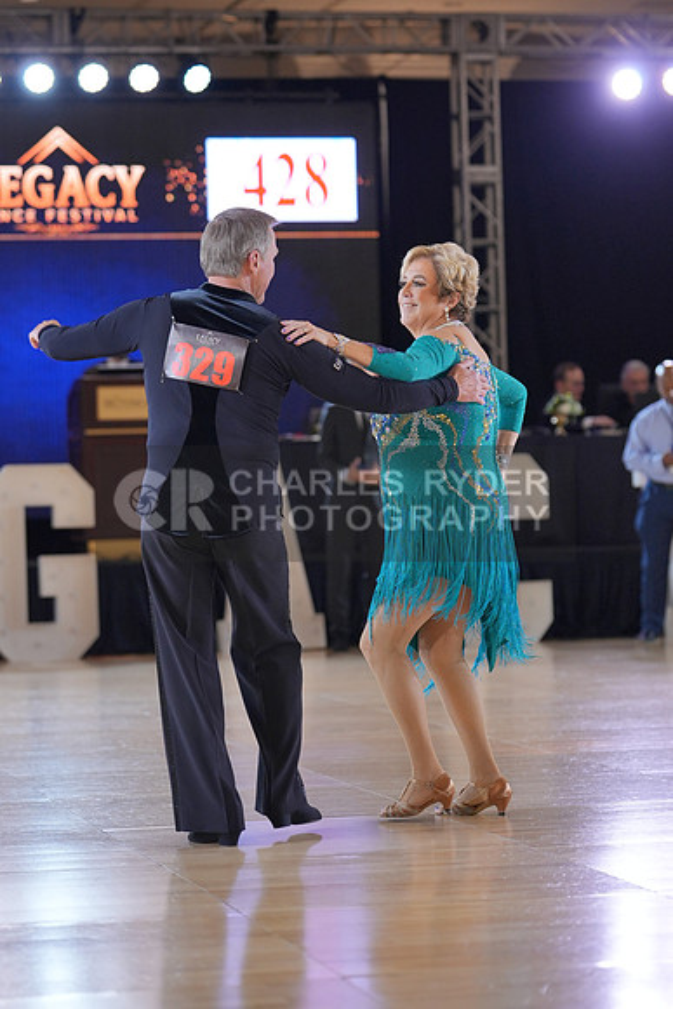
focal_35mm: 105
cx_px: 336
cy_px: 504
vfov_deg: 19.5
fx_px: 2942
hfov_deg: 13.0
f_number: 2
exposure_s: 1/500
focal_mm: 70
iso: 800
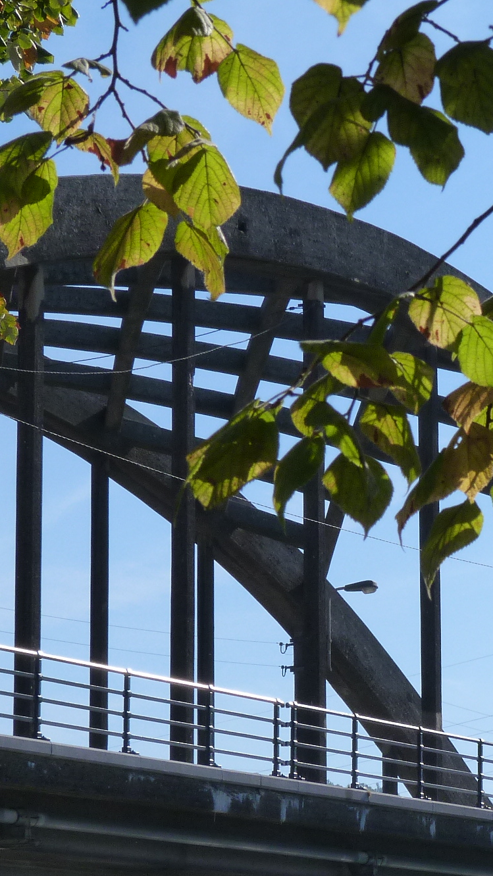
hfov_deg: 9.0
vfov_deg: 16.0
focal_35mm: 134
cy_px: 554
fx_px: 3115
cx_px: 438
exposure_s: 1/640
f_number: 5.6
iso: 125
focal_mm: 11.6
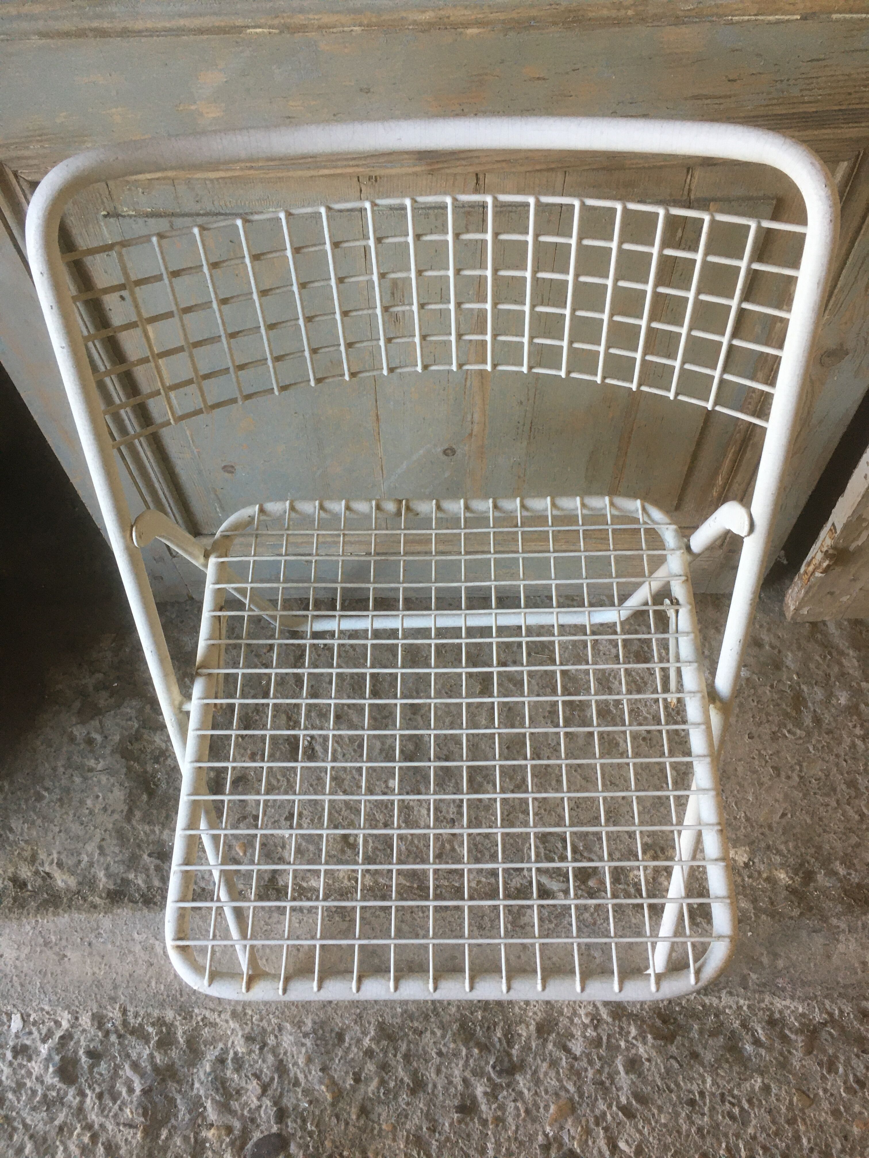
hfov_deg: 48.2
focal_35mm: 29
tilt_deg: -63.1
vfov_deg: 61.7
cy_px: 579
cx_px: 434
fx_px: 971
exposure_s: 1/33
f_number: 2.2
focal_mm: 4.15
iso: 50
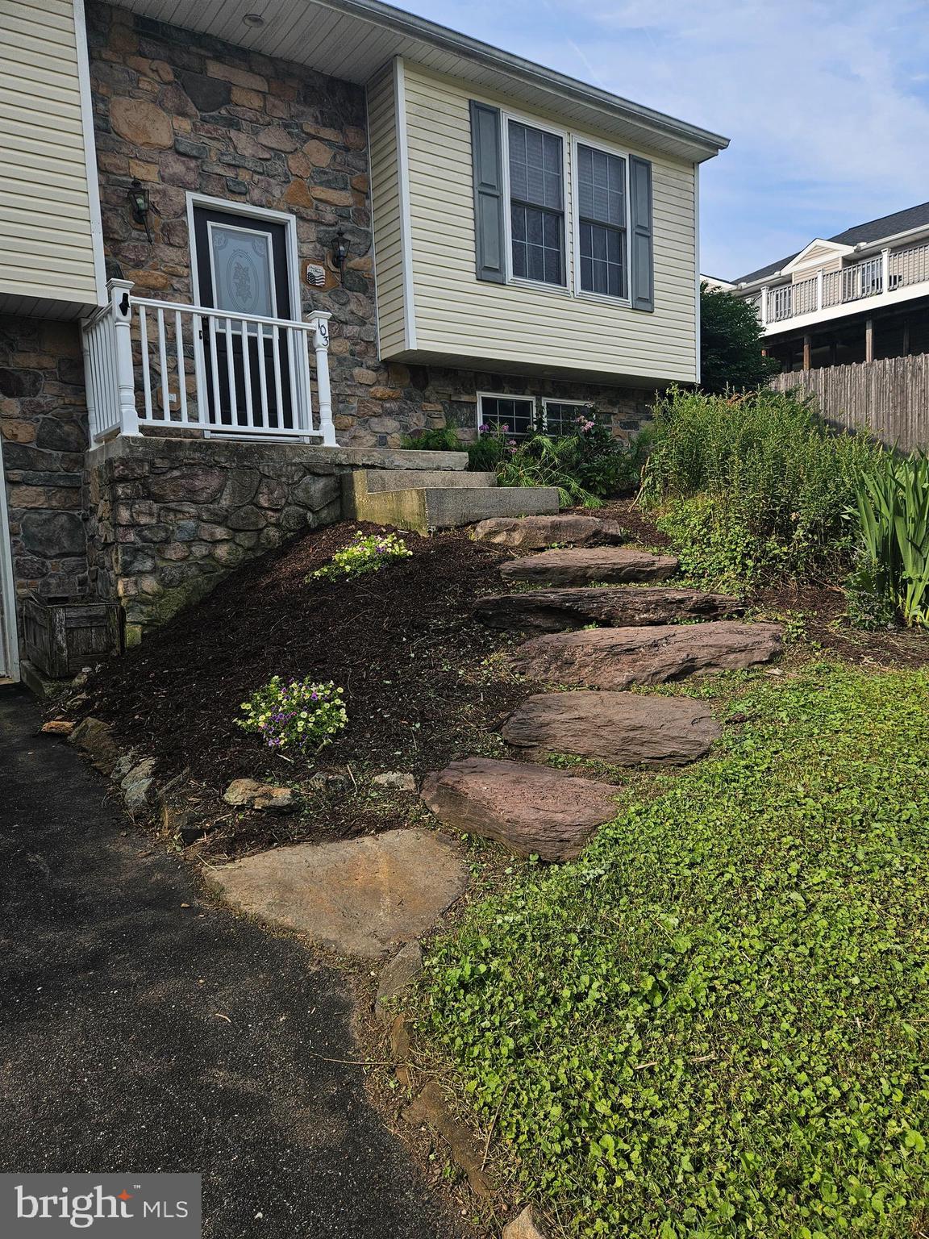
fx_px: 823
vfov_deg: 73.9
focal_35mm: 23
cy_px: 620
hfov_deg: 58.9
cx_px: 464
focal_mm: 5.4
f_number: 1.8
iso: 25
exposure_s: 1/1645
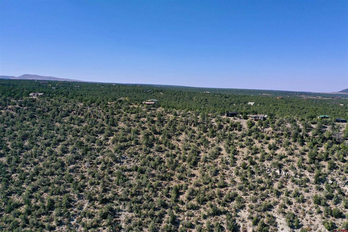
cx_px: 174
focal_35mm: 28
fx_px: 271
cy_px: 116
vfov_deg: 46.4
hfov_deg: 65.5
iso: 100
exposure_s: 1/500
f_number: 6.3
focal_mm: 10.26
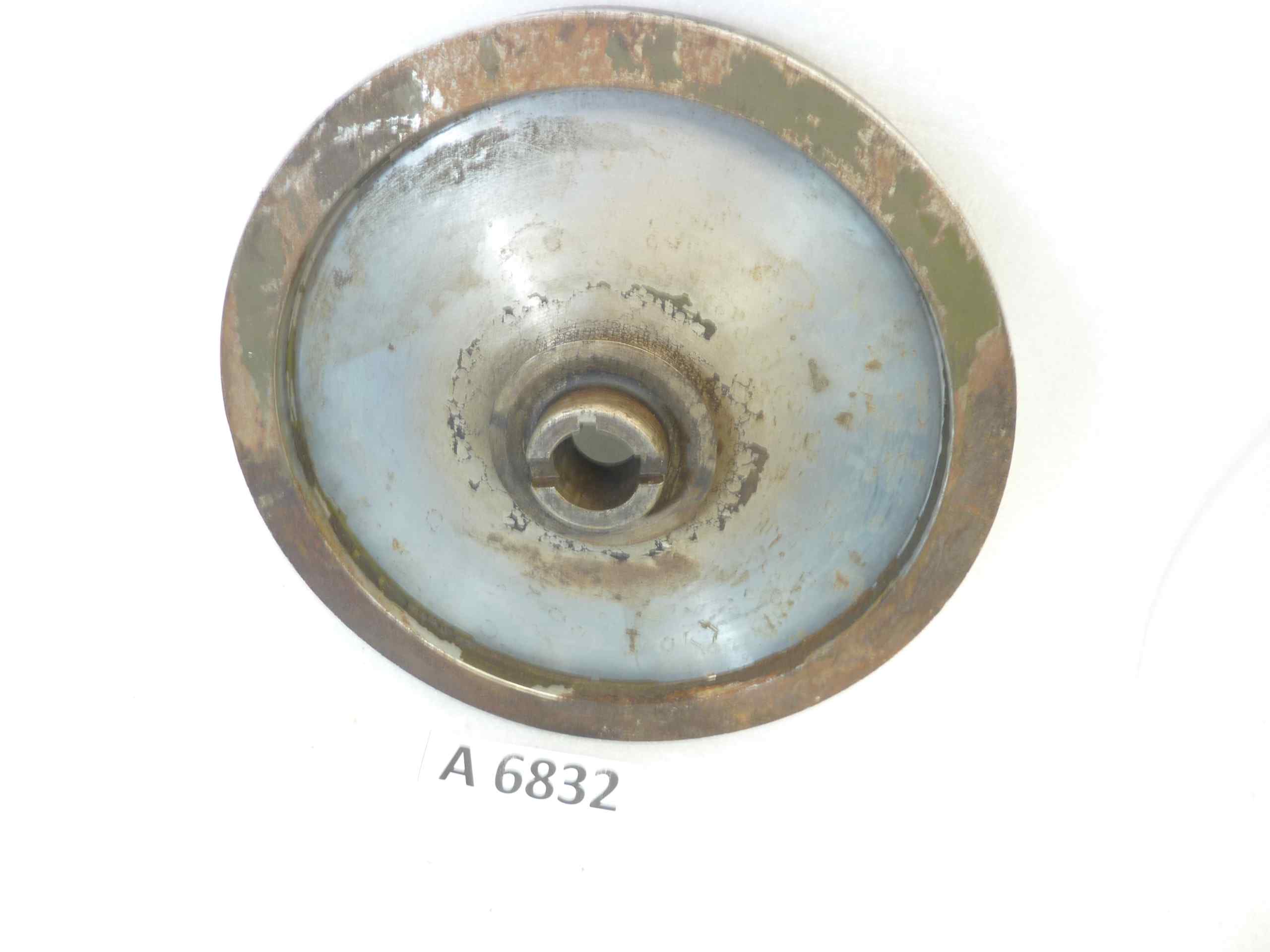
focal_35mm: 25
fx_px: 917
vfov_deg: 54.9
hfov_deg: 69.4
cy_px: 476
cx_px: 635
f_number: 3.3
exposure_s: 1/10
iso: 80
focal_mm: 4.1
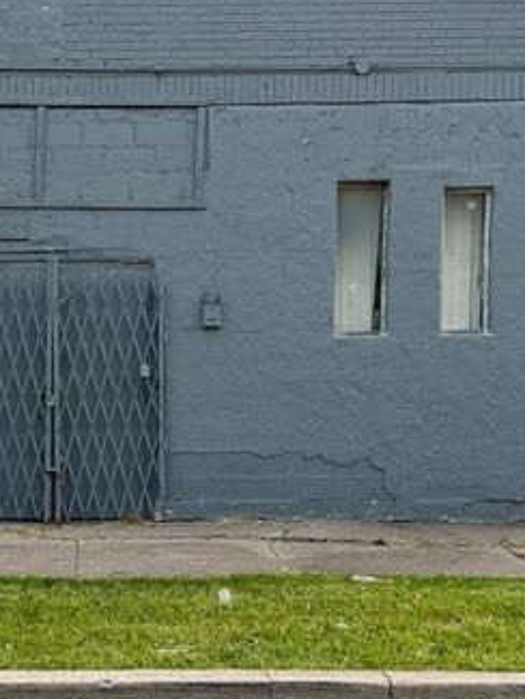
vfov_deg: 30.7
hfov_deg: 22.7
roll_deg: +0.8
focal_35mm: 63
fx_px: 1273
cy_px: 408
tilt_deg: -3.9
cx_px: 52
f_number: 1.78
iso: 80
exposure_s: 1/567
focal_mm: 6.76
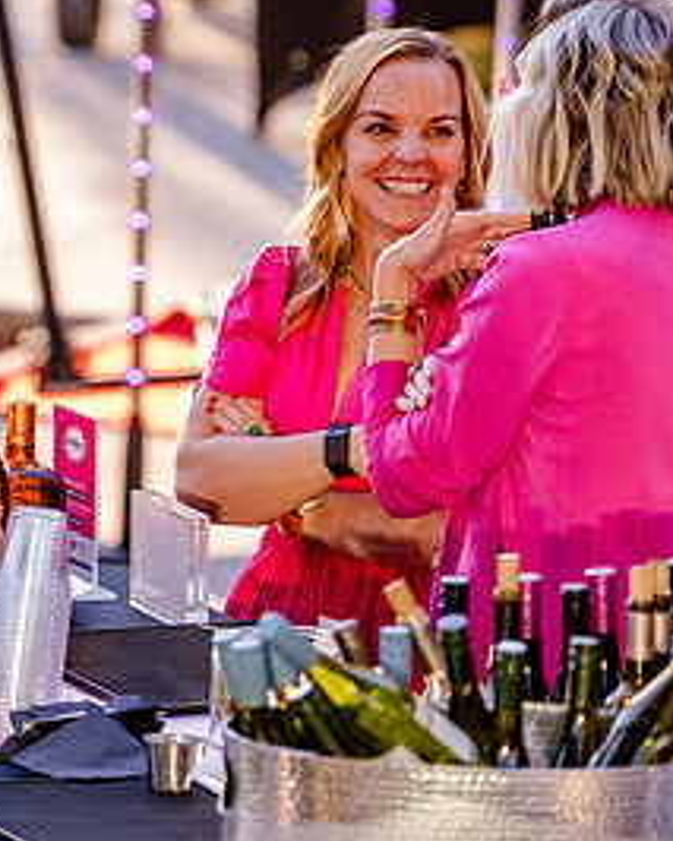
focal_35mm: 588
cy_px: 240
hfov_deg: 2.6
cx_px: 60
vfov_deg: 3.3
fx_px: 14631
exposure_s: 1/1000
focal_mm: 200
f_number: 2.8
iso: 1000
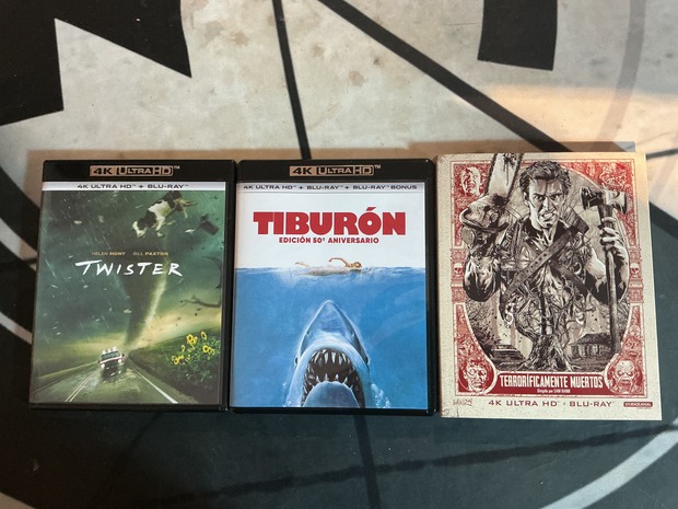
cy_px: 254
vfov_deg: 48.2
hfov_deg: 61.7
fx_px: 568
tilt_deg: -82.4
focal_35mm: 29
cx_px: 339
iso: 200
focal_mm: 3
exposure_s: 1/50
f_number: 1.8
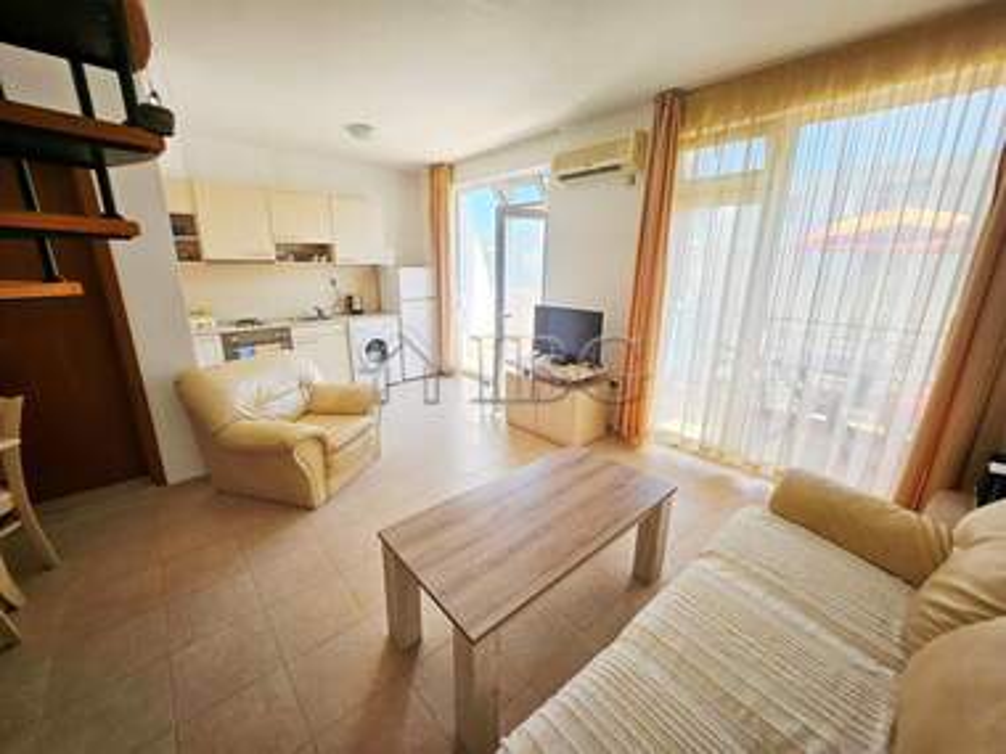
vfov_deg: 89.9
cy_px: 377
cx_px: 503
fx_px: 378
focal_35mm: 13
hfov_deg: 106.2
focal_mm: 1.7
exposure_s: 1/104
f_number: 2.2
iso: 32
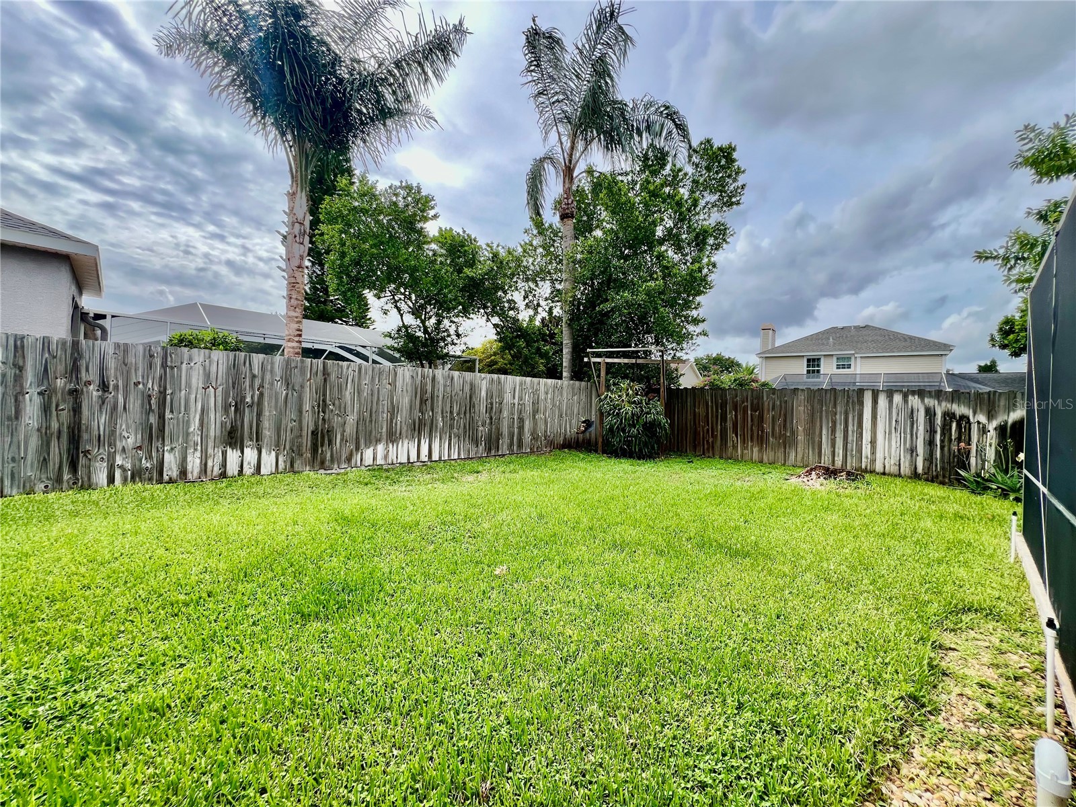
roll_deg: -1.8
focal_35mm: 13
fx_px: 404
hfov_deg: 106.2
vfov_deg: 89.9
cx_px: 538
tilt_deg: +0.5
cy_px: 404
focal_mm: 1.57
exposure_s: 1/483
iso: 32
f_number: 1.8
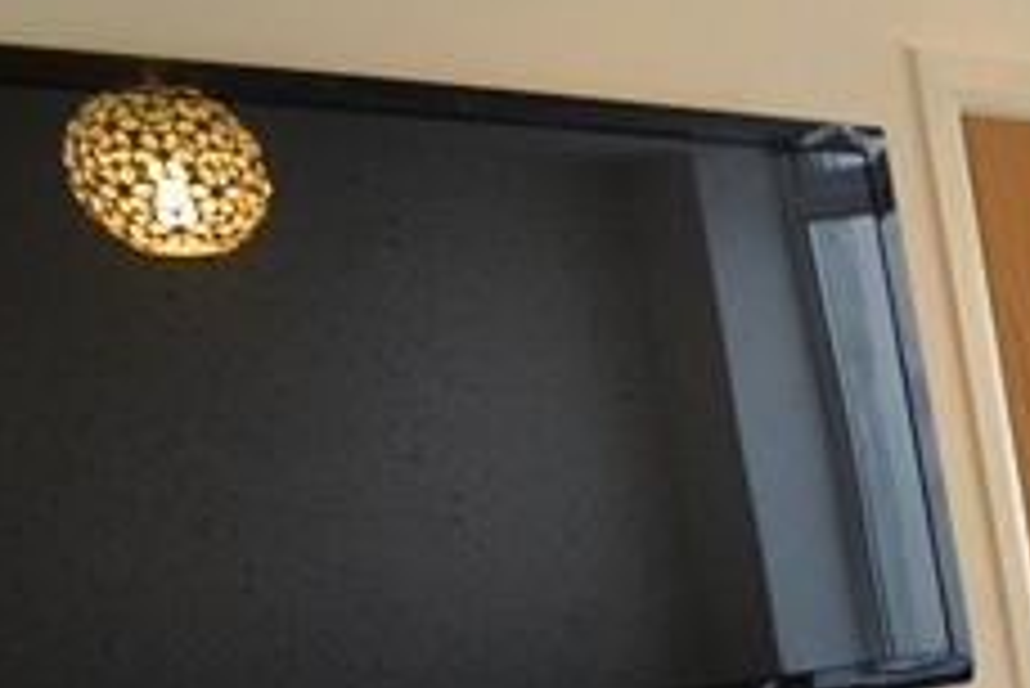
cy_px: 1086
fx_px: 1918
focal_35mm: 67
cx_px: 1822
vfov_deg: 17.8
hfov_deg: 21.1
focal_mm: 10
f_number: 3.5
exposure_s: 1/60
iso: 1000
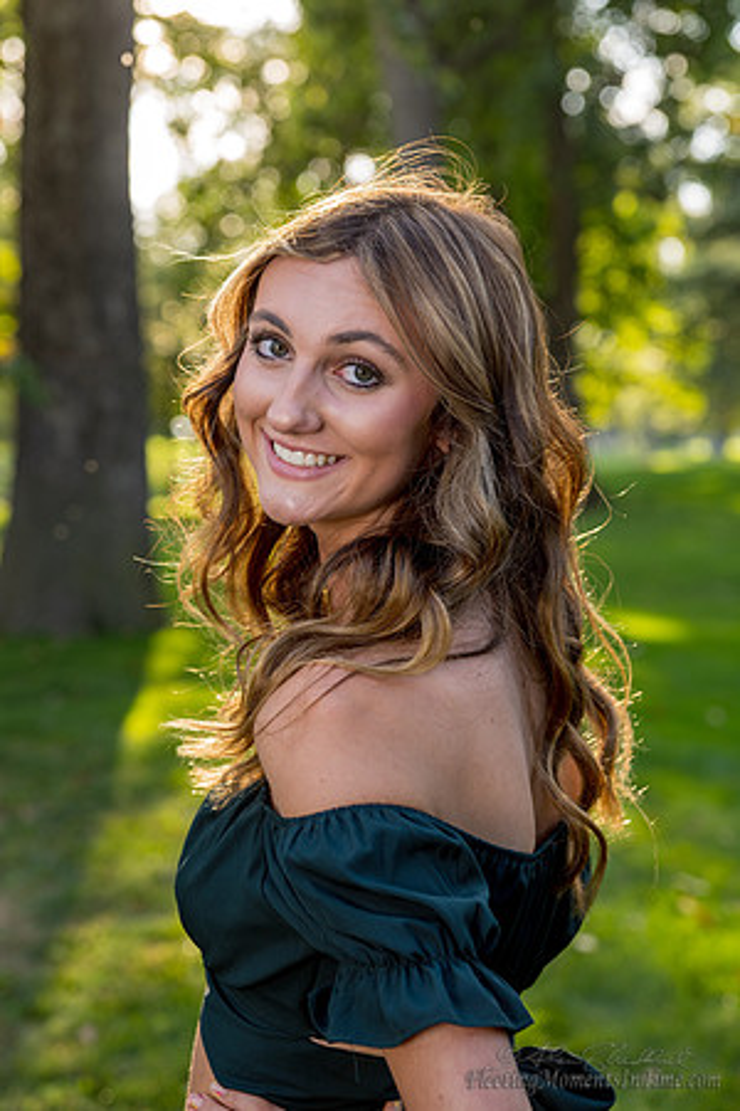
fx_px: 2158
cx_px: 370
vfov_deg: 28.8
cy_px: 556
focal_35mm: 70
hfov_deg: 19.5
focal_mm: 70
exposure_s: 1/160
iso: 250
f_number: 4.5
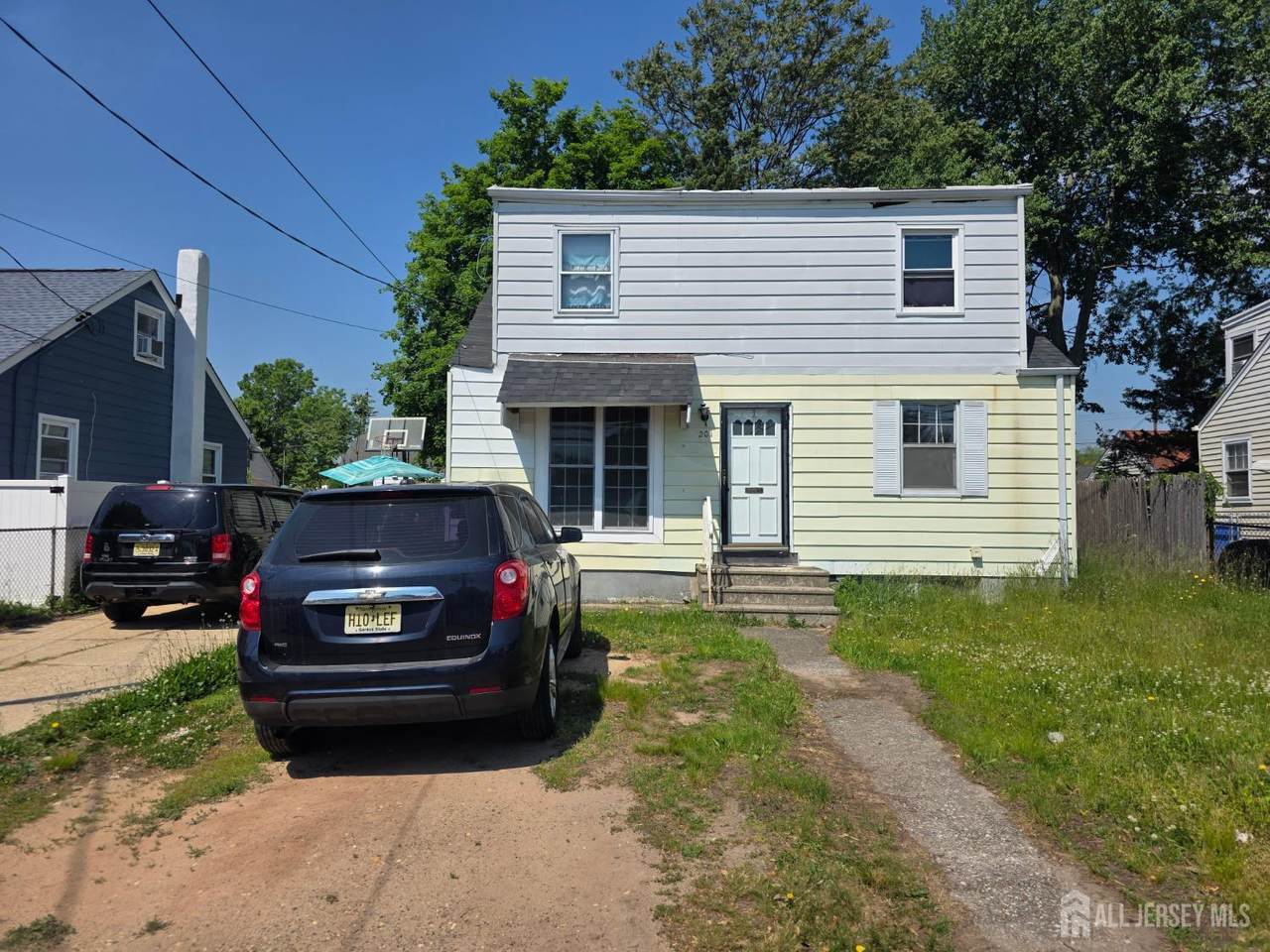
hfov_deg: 73.9
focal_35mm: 23
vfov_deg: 58.9
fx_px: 844
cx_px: 635
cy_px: 476
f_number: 1.7
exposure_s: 1/7944
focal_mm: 6.3
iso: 80
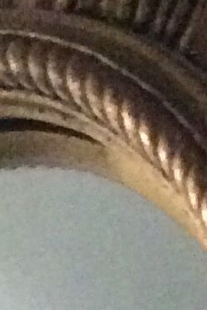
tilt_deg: -7.0
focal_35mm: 238
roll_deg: -1.8
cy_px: 927
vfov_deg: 7.6
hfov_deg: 5.7
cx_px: 388
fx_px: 2055
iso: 640
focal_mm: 3.3
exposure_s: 1/17
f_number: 2.4
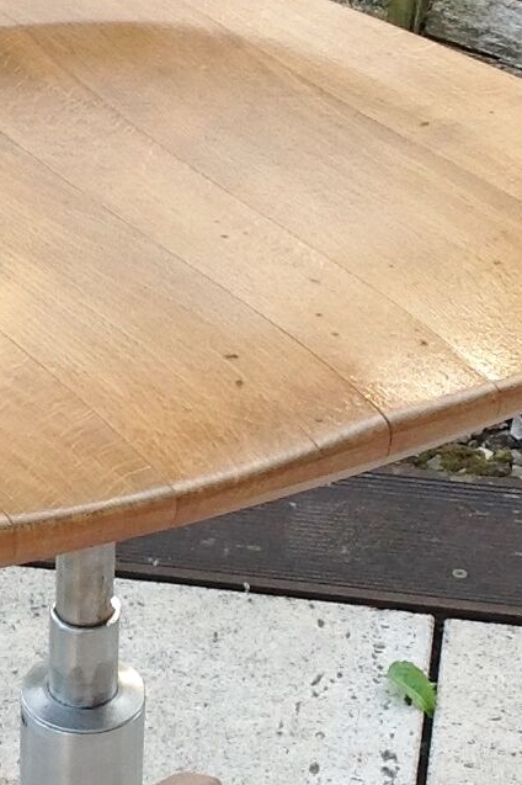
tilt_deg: -33.8
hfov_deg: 9.2
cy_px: 343
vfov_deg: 13.9
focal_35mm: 148
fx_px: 3222
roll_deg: +3.0
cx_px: -55
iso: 50
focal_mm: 4.28
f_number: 2.4
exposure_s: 1/178
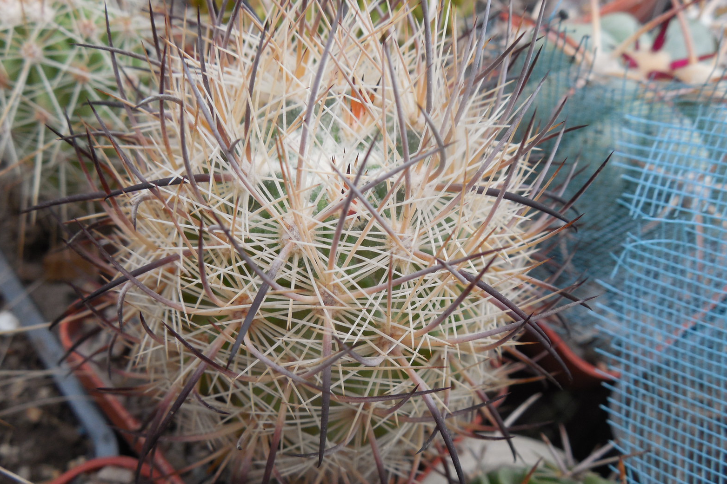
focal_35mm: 33
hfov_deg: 57.2
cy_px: 268
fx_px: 666
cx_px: 360
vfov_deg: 39.9
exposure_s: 1/50
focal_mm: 5.6
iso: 125
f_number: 3.6
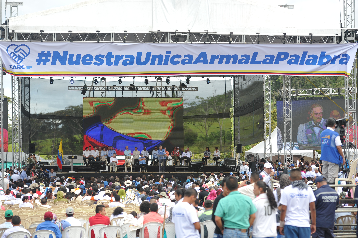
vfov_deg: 15.2
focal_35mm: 90
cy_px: 119
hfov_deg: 22.6
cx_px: 179
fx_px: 894
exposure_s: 1/1250
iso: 320
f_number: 3.5
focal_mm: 90
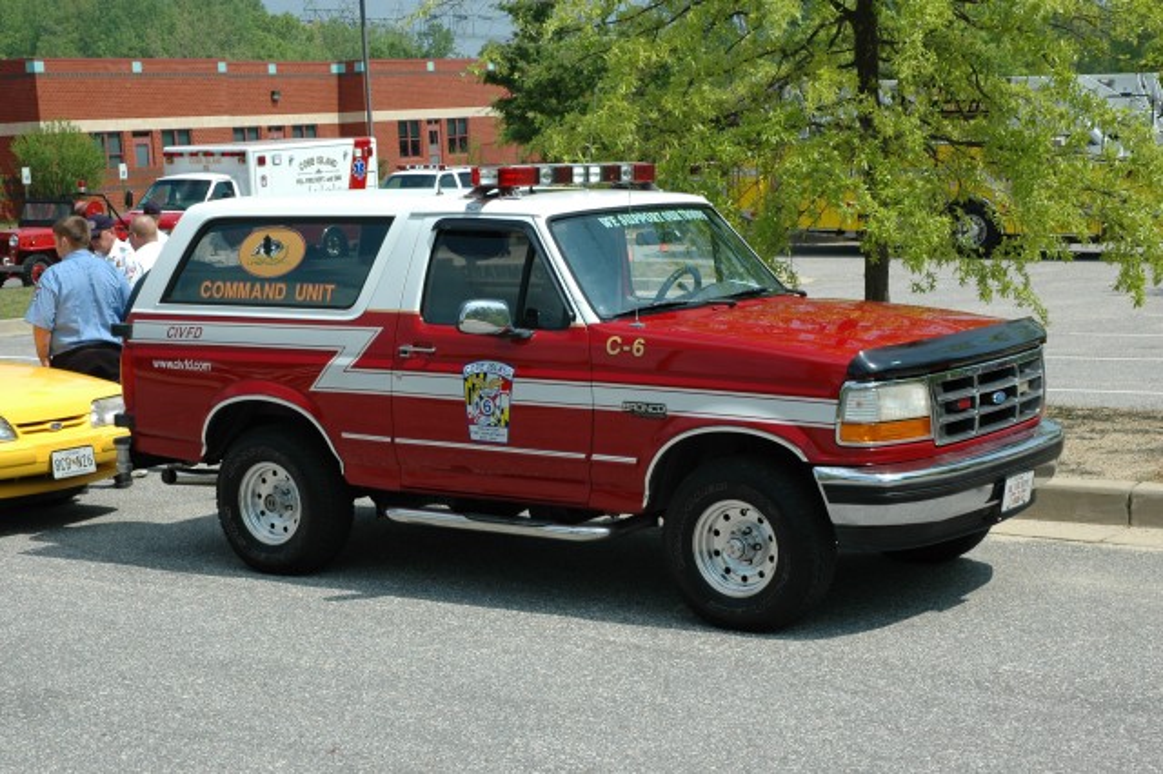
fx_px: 1937
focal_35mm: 60
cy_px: 387
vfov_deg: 22.6
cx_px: 582
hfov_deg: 33.4
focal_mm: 40
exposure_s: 1/320
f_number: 9
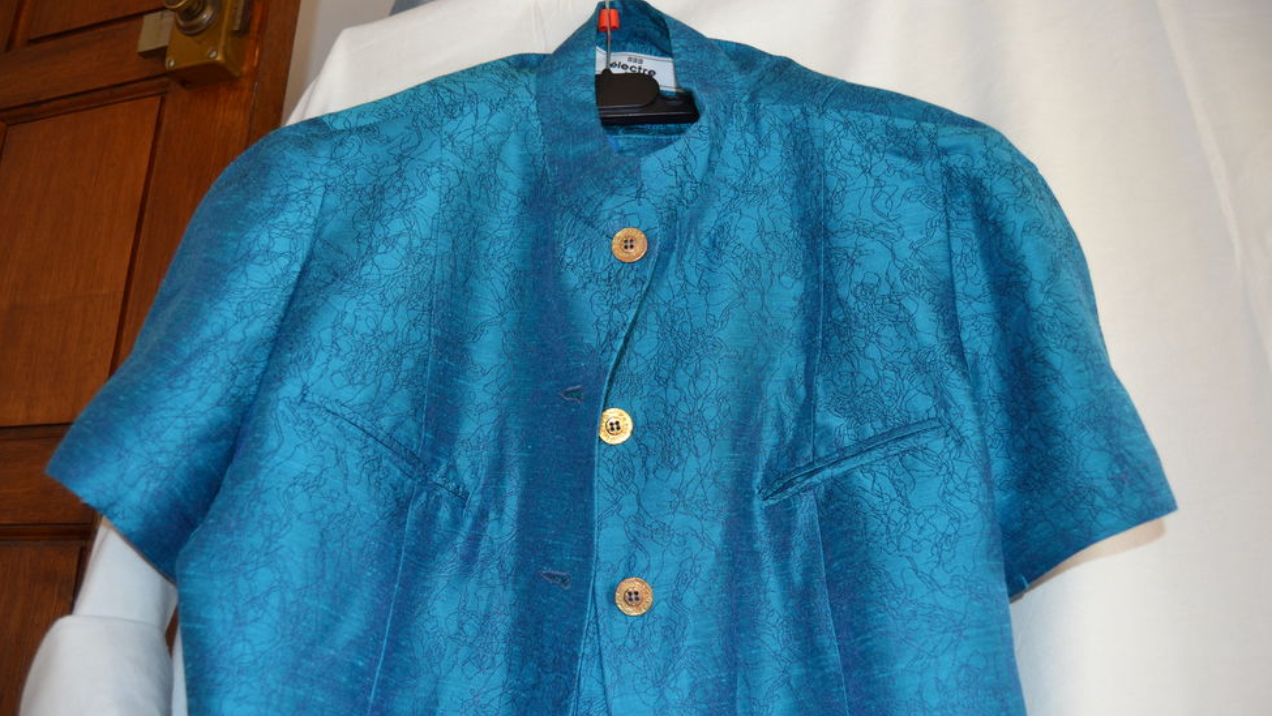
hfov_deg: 66.0
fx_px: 978
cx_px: 651
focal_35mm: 29
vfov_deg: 40.1
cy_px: 413
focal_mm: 18
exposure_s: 1/60
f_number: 3.5
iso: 400
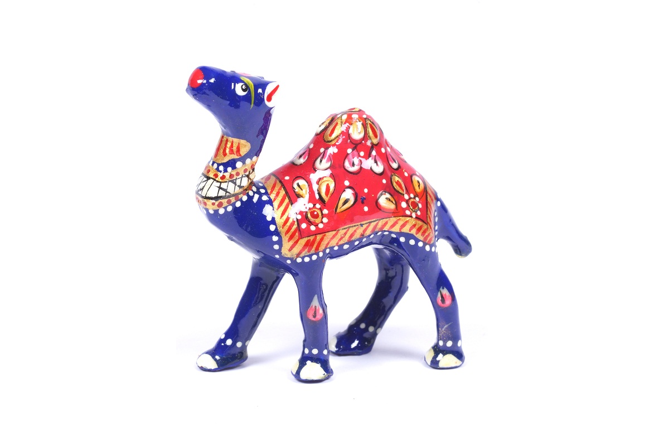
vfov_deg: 13.7
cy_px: 223
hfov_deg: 20.4
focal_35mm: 100
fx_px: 1858
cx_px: 334
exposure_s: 1/125
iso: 400
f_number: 16
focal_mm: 100
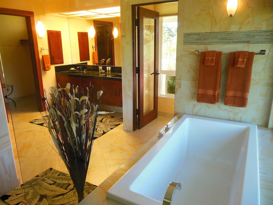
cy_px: 102
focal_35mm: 25
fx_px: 197
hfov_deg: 69.4
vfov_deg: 54.9
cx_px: 136
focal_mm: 4.5
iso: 400
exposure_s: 1/30
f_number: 3.2
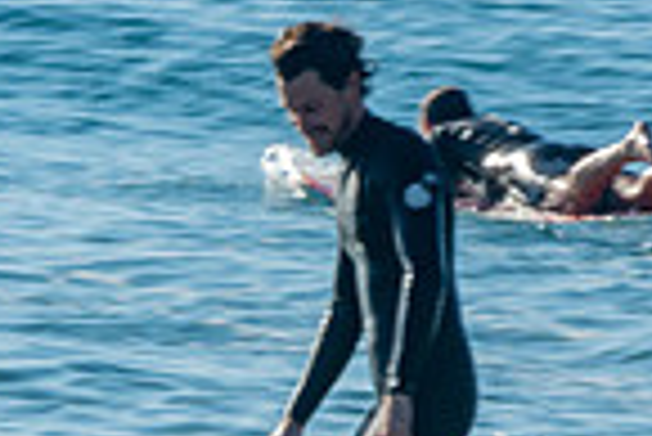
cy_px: 510
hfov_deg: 1.1
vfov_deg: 0.7
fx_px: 33702
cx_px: 342
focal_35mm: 1859
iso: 100
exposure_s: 1/30
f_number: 25
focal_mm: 310
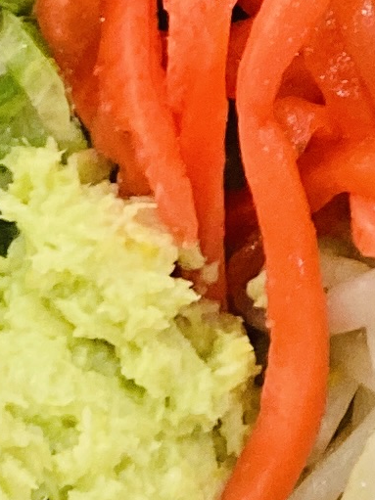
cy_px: -244
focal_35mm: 221
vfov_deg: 8.8
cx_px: 699
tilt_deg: -63.6
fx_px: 3193
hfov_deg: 6.6
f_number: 1.8
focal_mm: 3.99
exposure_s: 1/60
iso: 200
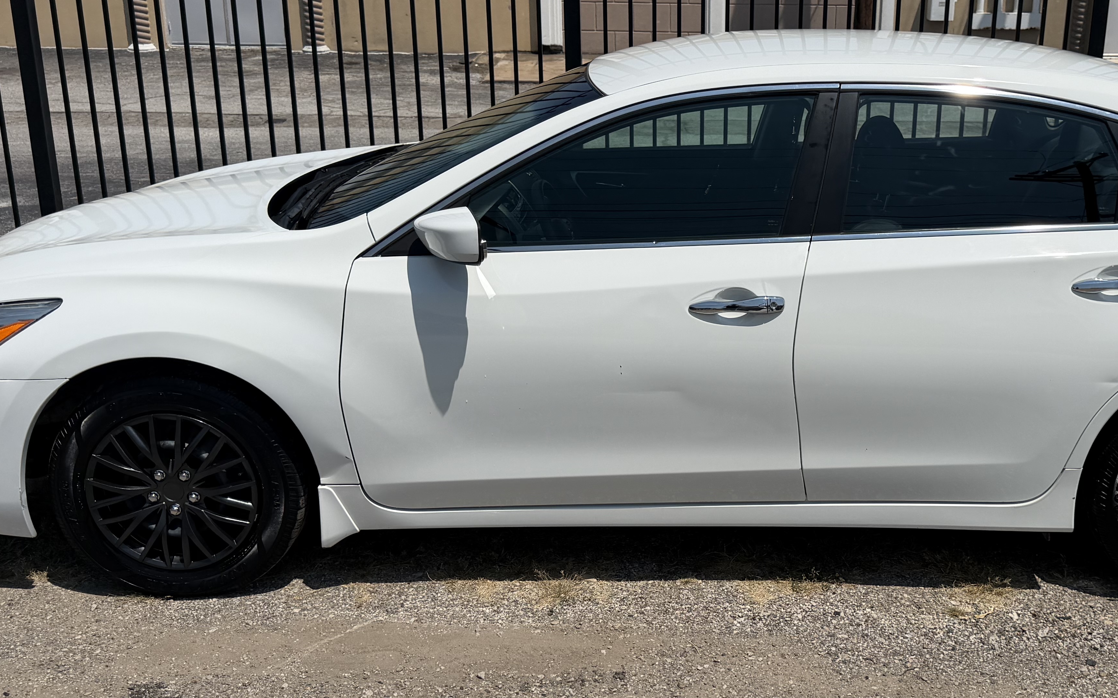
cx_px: 730
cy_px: 292
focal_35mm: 42
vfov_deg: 30.5
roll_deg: -0.7
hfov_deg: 46.6
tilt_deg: -17.9
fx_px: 1280
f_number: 1.78
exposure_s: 1/11905
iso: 80
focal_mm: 6.76
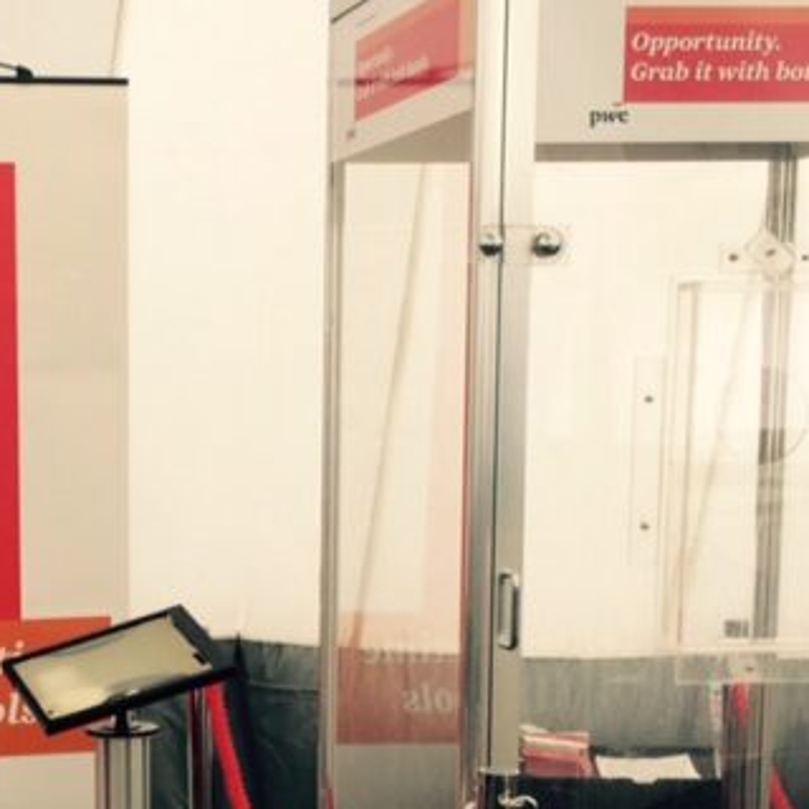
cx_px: 51
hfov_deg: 20.6
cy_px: 667
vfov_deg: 20.8
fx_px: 2168
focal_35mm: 82
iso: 32
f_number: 2.2
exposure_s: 1/120
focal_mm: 4.15
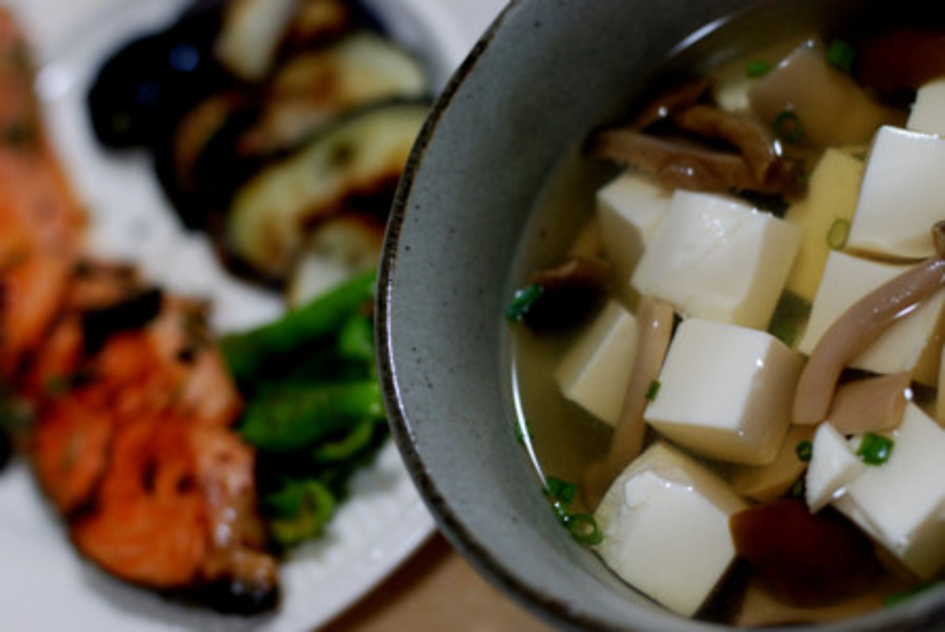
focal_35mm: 75
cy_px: 316
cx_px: 472
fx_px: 1971
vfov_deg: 18.2
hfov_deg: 27.0
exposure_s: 1/100
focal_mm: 50
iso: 800
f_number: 2.8
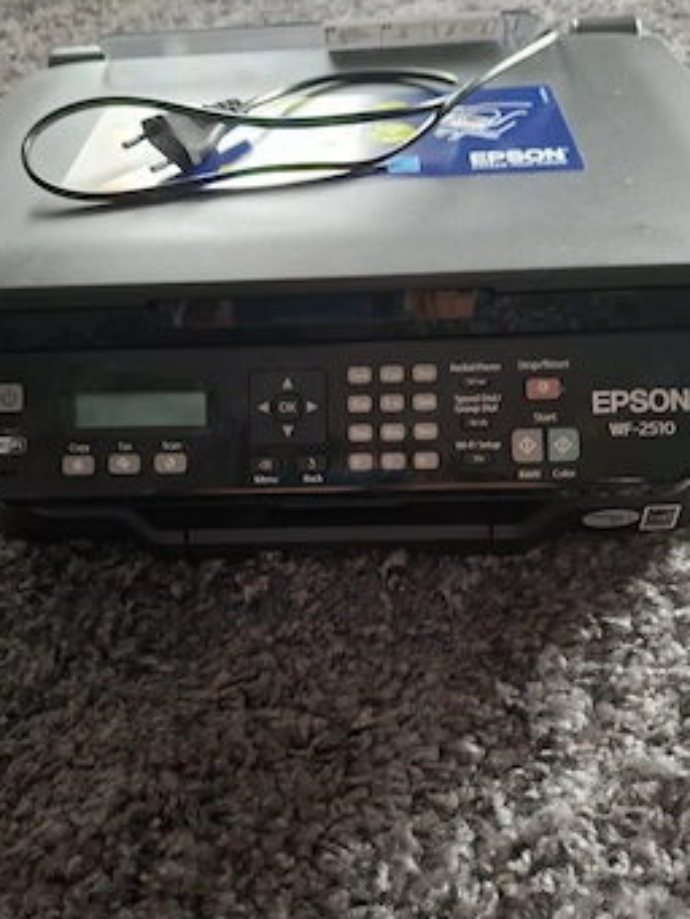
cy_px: 461
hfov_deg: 51.3
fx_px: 717
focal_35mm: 27
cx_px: 323
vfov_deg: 65.3
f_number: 1.8
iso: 640
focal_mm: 5.54
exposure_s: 1/25
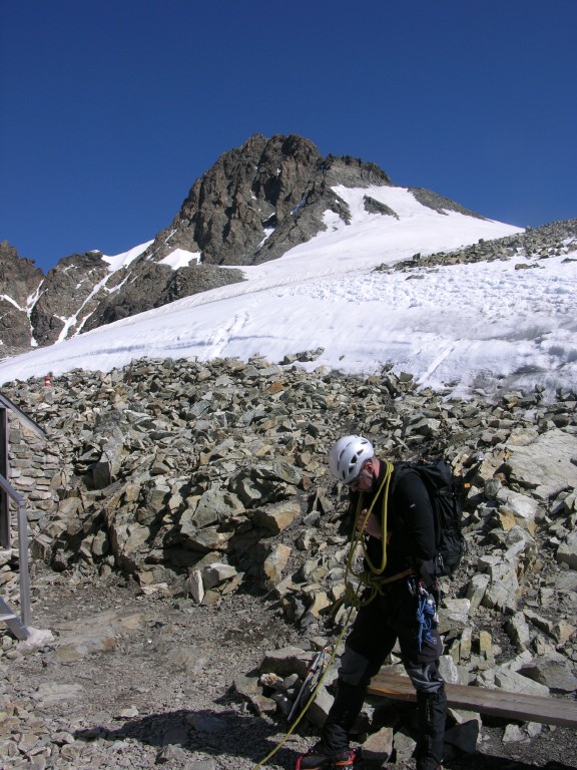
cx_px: 288
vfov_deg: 52.6
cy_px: 385
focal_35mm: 35
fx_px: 778
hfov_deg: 40.7
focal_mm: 8.9
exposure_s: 1/244
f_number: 8
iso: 50
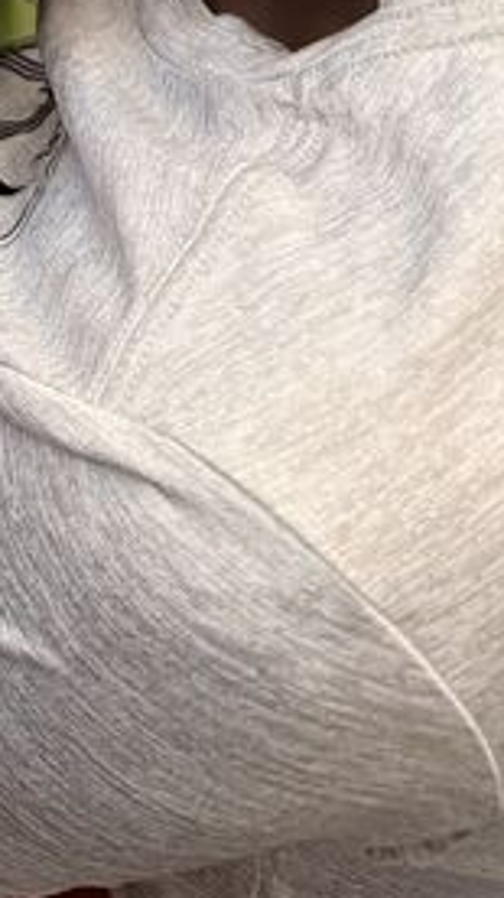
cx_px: -533
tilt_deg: -42.9
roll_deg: -32.6
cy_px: -696
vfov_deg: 17.8
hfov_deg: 11.2
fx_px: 2307
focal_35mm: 97
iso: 64
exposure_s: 1/120
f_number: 1.78
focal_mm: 6.76
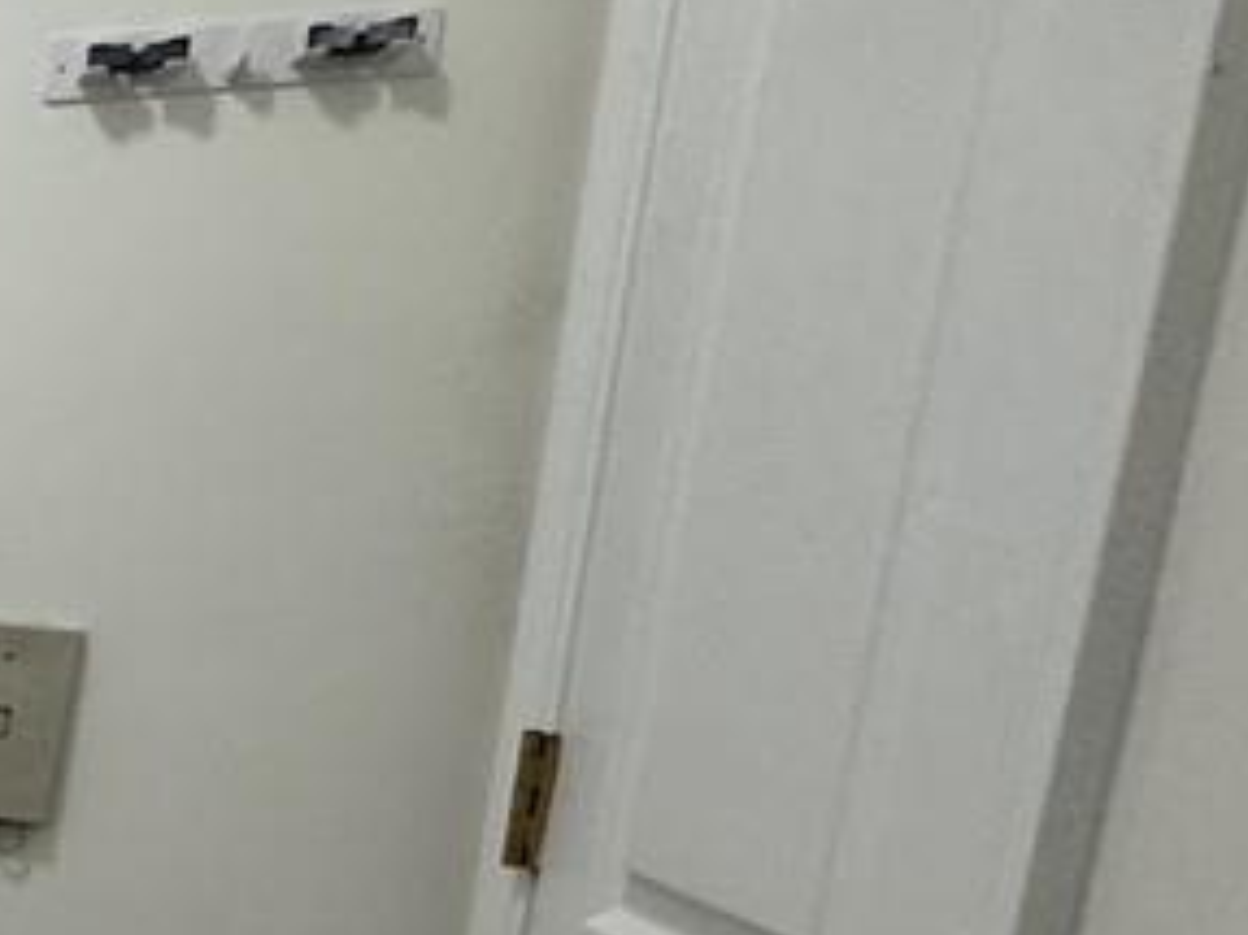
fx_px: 1802
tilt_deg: -11.3
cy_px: 878
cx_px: -944
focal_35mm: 50
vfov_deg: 27.8
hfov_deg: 22.9
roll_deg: +0.4
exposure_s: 1/120
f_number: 2.2
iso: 320
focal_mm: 2.22
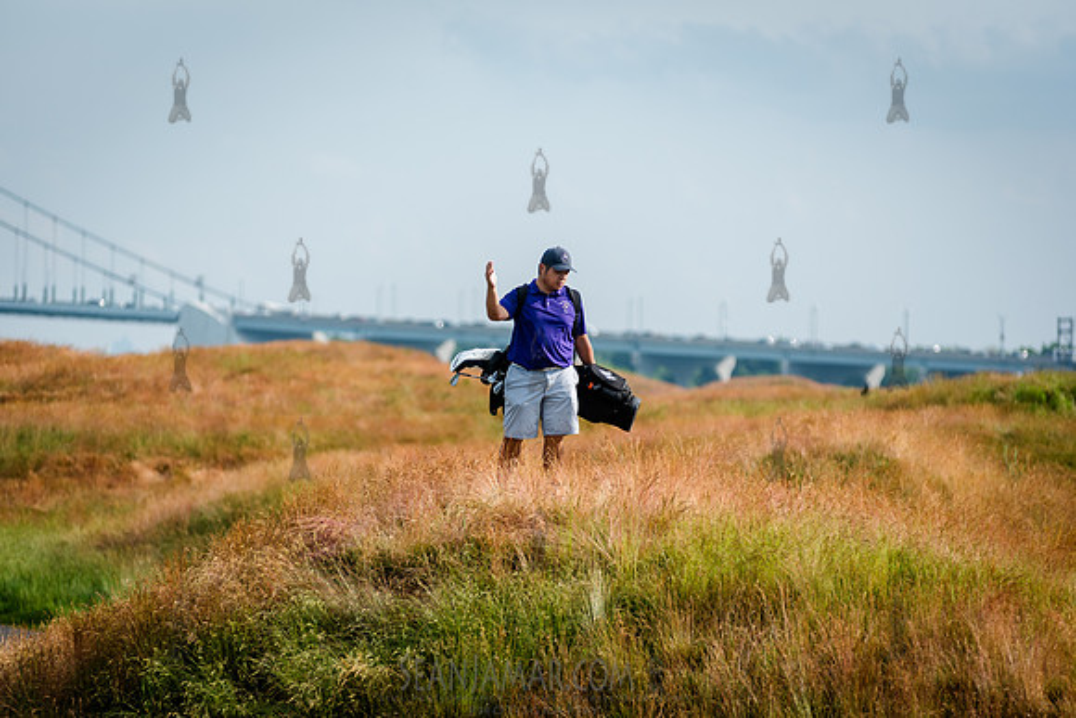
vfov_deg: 6.9
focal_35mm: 200
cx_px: 538
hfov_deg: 10.3
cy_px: 359
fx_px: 5979
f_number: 3.5
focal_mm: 200
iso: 125
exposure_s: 1/1600
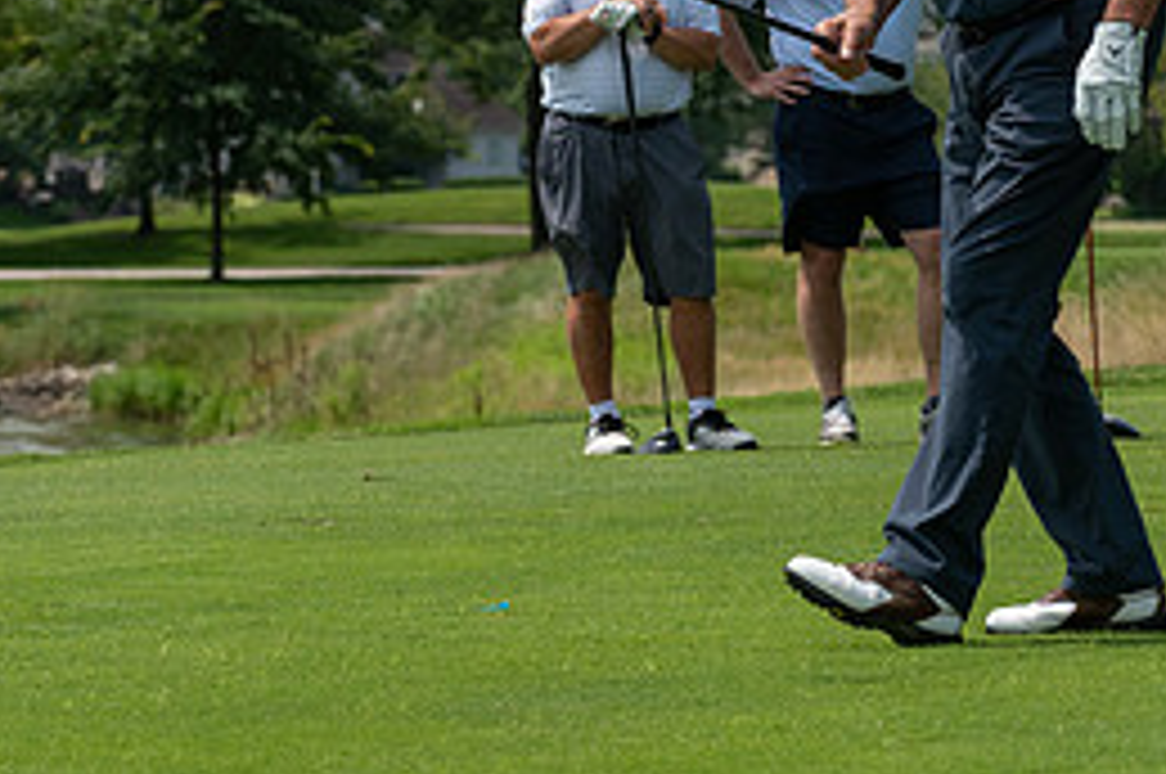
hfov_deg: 8.3
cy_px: 4
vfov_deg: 5.5
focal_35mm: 247
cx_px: 815
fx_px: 7990
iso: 250
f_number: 5
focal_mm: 110
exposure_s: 1/1600
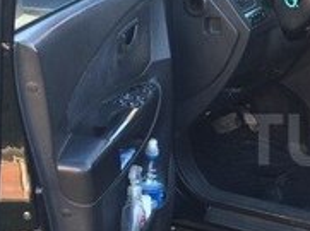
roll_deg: -3.1
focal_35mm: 106
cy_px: 139
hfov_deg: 17.3
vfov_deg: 13.9
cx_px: 420
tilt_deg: -23.5
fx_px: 947
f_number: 2.2
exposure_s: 1/100
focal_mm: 4.15
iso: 40
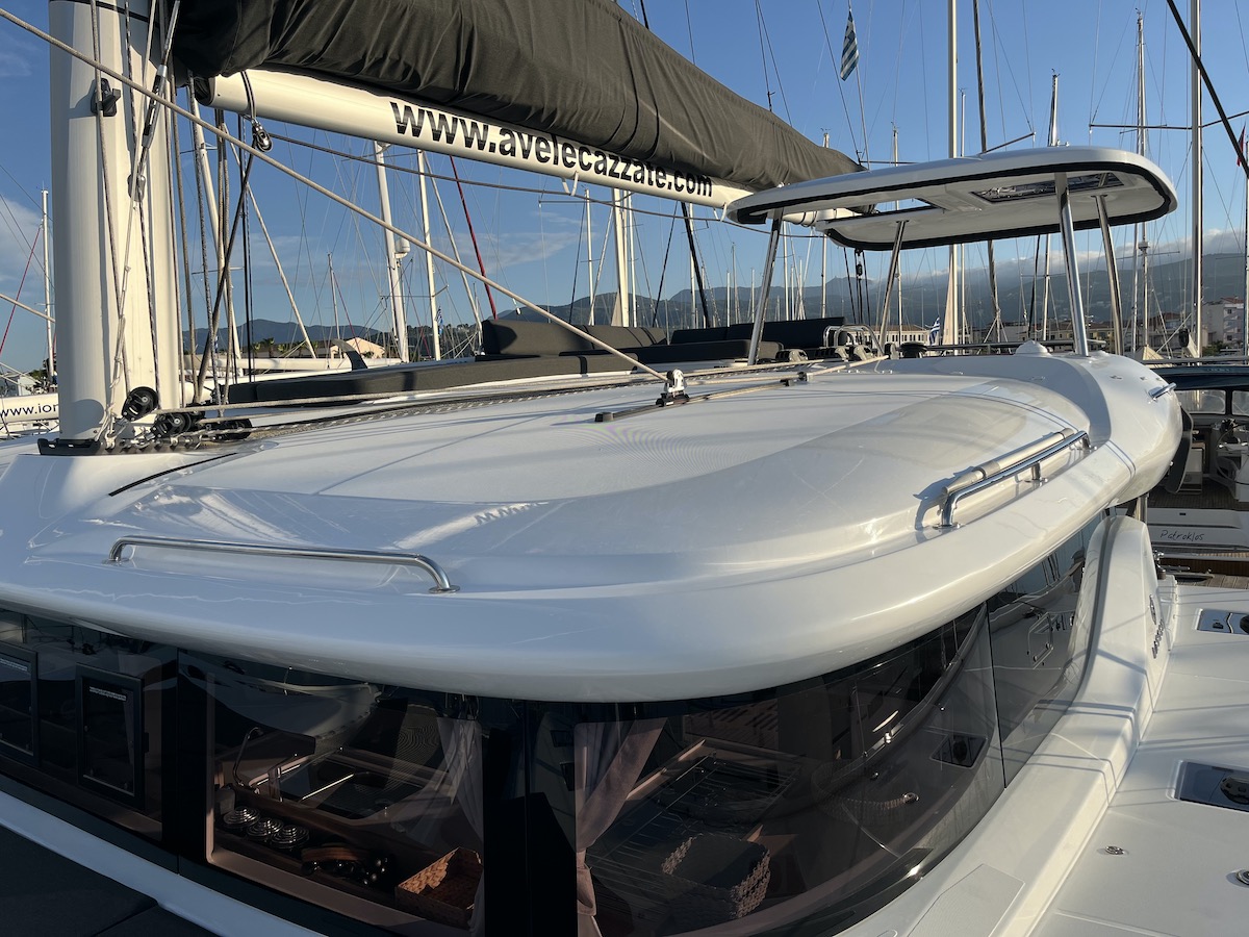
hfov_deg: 67.3
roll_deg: +2.8
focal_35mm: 26
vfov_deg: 53.1
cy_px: 468
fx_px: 938
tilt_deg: -5.5
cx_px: 624
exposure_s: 1/3745
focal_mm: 5.1
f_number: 1.6
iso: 50
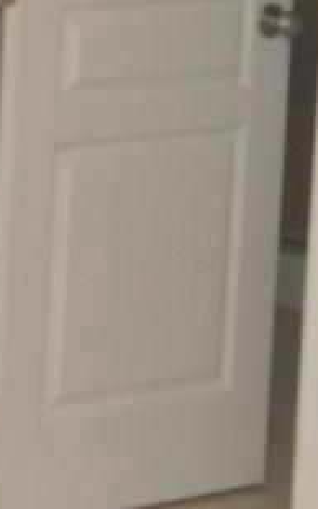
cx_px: -759
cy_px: -79
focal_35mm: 181
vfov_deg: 11.4
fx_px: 2513
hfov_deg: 6.4
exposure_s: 1/125
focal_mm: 18
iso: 400
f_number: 5.6
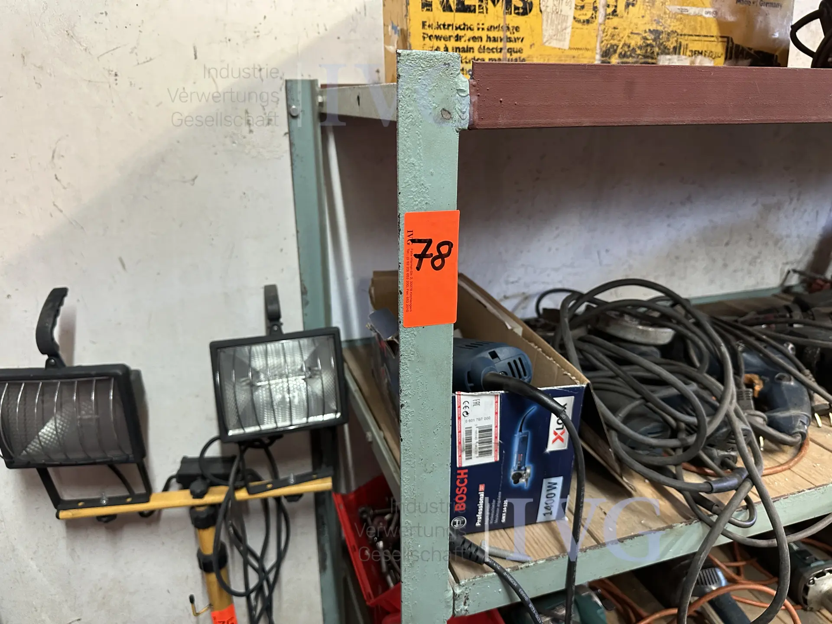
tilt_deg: -19.5
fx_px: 577
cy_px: 312
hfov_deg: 71.6
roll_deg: +0.8
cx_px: 416
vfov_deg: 56.8
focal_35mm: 24
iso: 400
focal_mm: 6.86
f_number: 1.78
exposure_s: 1/50
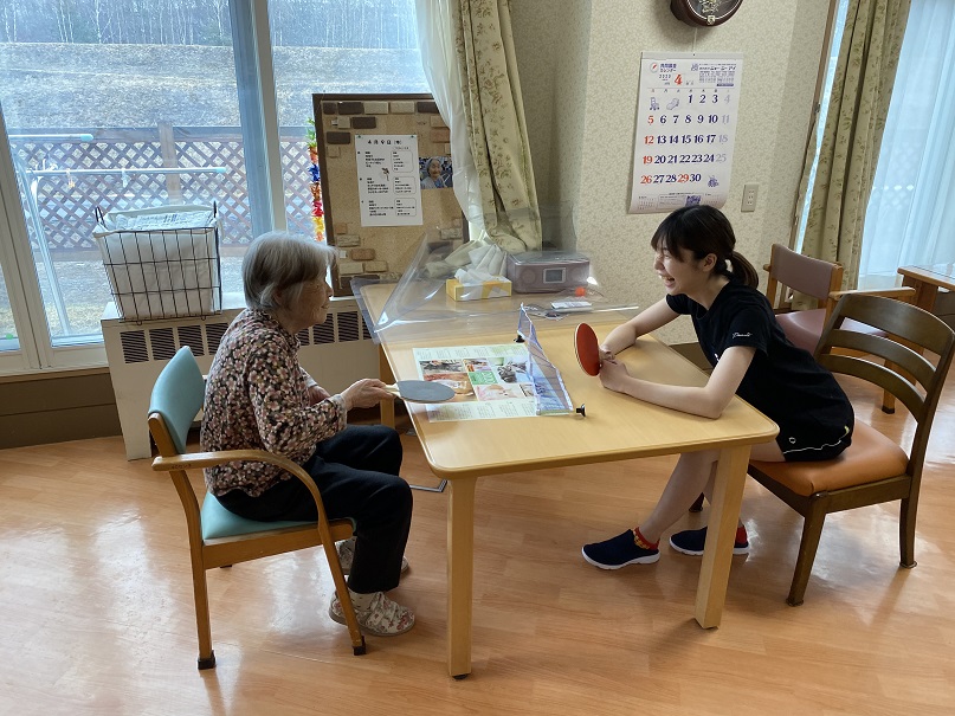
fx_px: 717
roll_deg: -0.1
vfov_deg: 53.1
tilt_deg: -21.3
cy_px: 358
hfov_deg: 67.3
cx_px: 478
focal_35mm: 26
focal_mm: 4.25
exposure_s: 1/110
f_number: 1.8
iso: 125
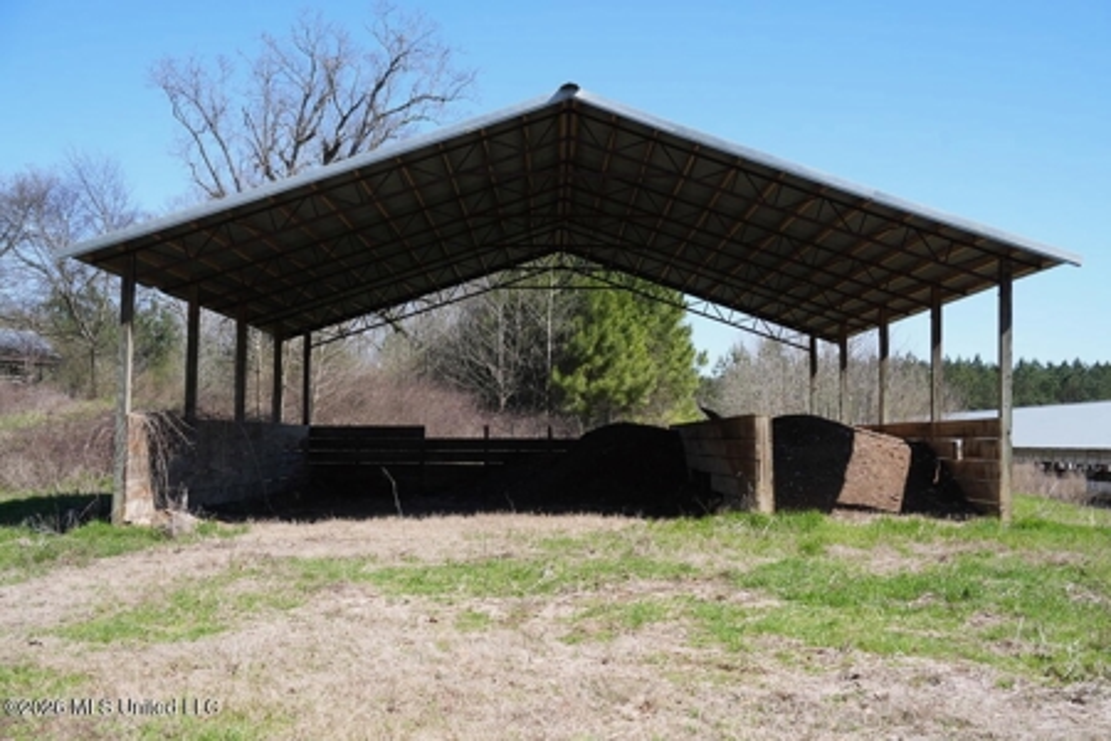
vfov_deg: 35.1
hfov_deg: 50.7
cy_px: 370
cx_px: 556
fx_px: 1173
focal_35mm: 38
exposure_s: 1/800
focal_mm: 38
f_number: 4.5
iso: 200
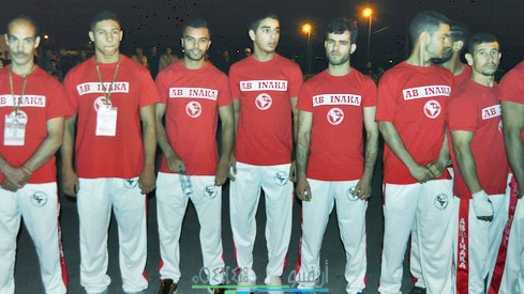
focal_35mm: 37
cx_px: 260
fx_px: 514
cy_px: 123
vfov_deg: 31.9
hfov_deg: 54.0
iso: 800
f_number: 3.5
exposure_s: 1/60
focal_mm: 18
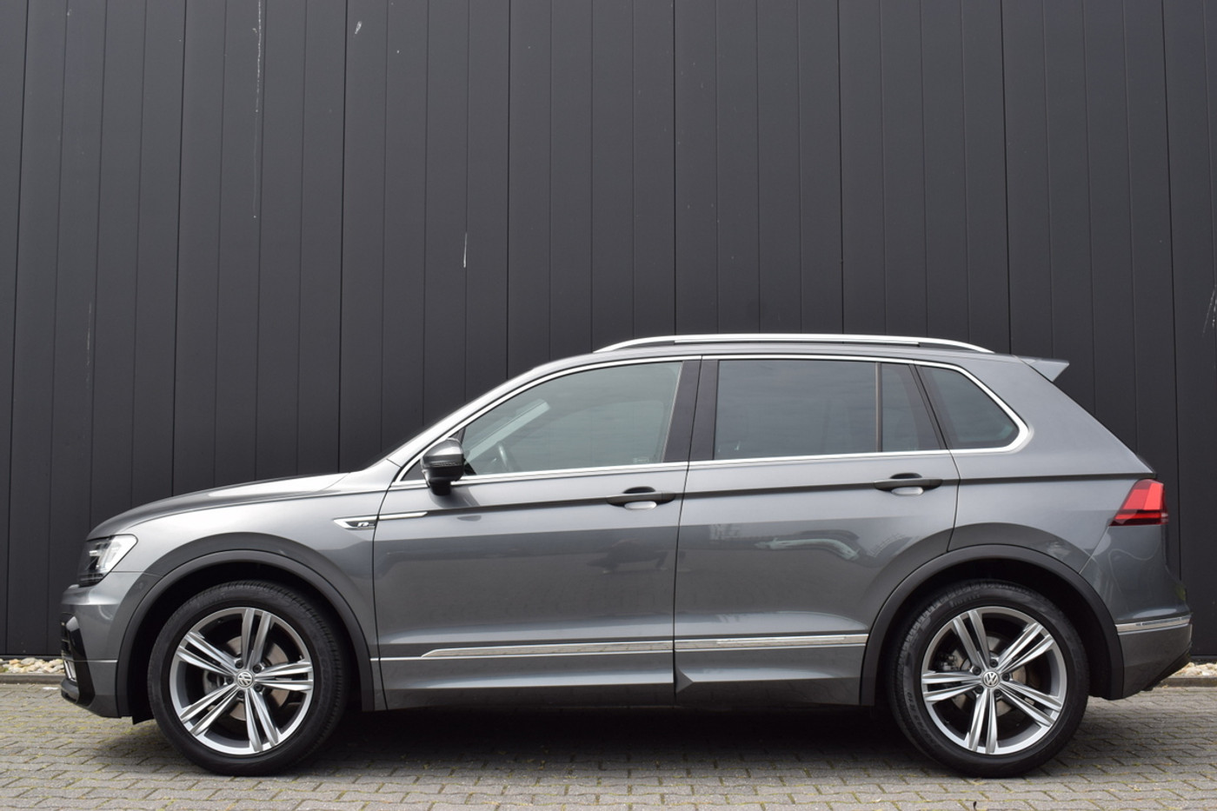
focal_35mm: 39
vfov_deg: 34.2
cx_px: 608
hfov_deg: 49.6
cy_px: 406
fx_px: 1318
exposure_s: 1/320
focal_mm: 26
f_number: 9
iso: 200
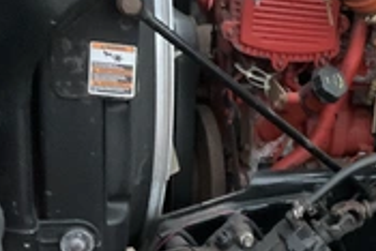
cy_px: 249
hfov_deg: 27.8
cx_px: 361
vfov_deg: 19.2
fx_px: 721
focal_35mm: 69
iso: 640
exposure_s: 1/26
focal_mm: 3
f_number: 1.8
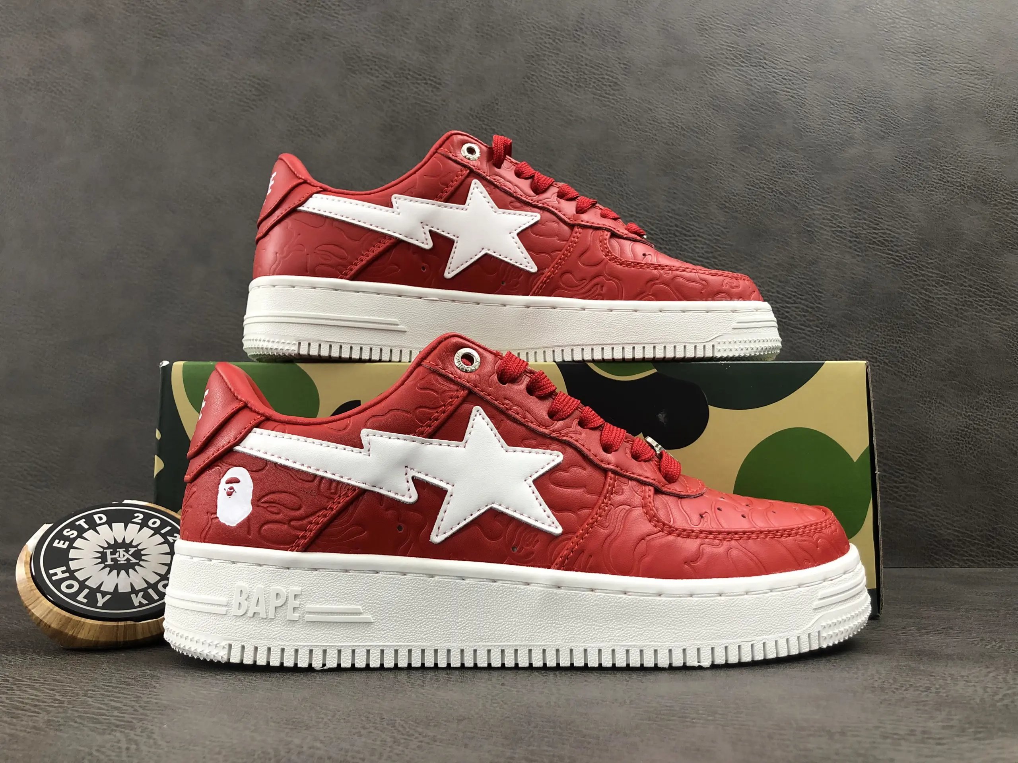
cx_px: 509
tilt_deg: +6.3
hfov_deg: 63.4
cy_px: 382
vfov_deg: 49.7
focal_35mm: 28
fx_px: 823
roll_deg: +0.5
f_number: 1.8
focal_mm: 4
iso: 32
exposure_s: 1/20
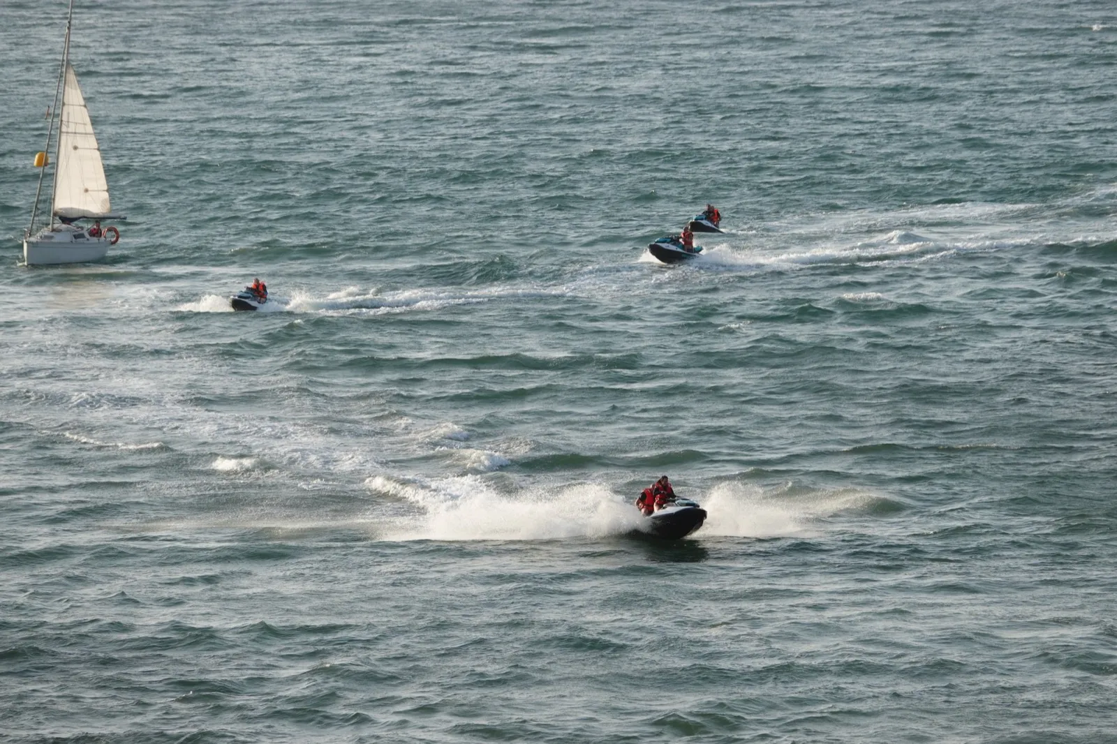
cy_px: 372
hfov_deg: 7.4
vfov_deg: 5.0
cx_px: 558
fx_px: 8592
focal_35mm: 277
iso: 100
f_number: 4
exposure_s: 1/500
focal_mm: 95.92
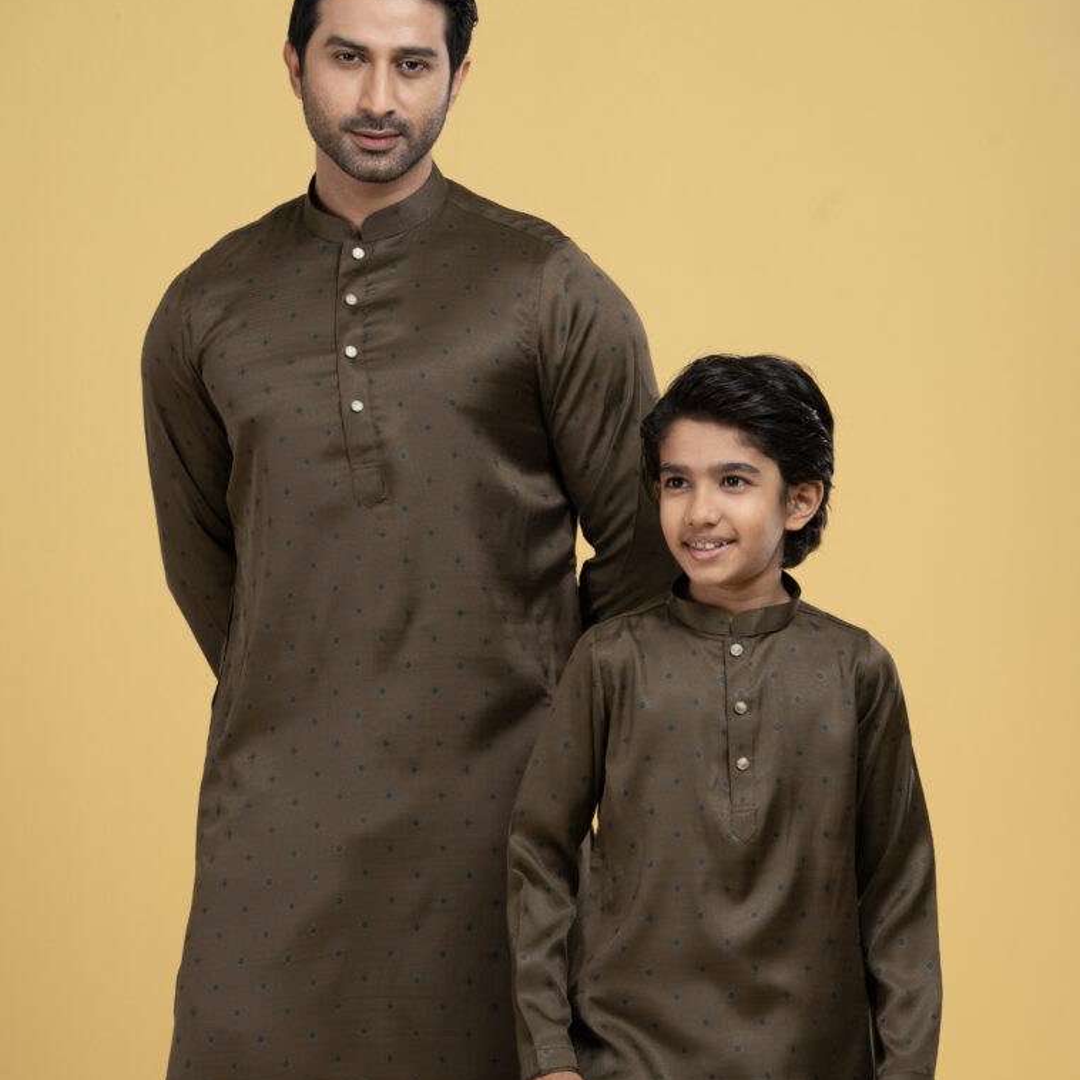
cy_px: 701
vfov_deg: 9.3
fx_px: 6636
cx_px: 540
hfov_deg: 9.3
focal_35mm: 188
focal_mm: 147
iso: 160
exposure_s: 1/125
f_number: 8
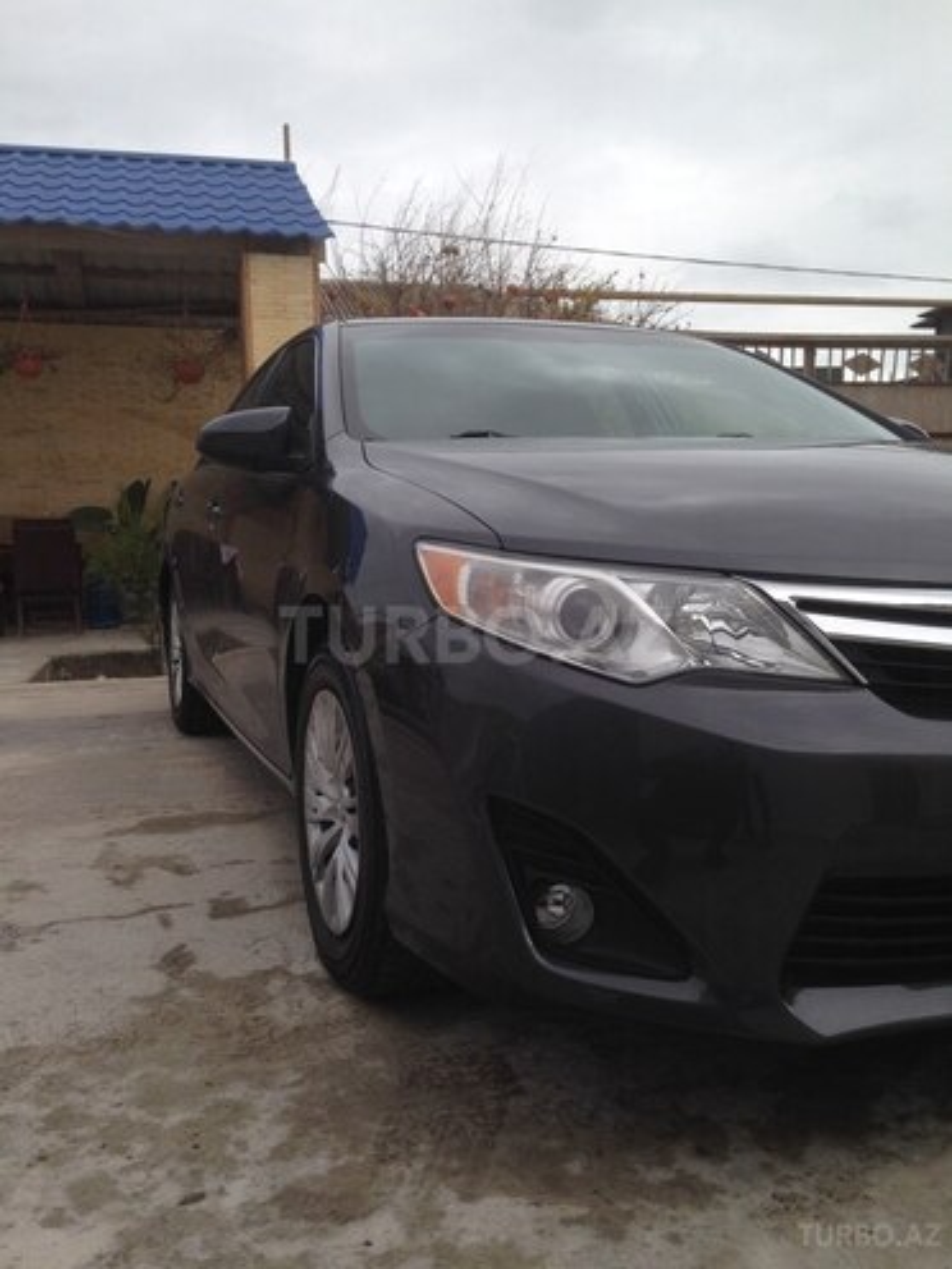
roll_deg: +0.3
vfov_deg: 55.4
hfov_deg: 42.9
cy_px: 634
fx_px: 1210
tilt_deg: -1.7
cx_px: 476
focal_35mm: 33
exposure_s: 1/502
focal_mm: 4.12
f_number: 2.4
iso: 50
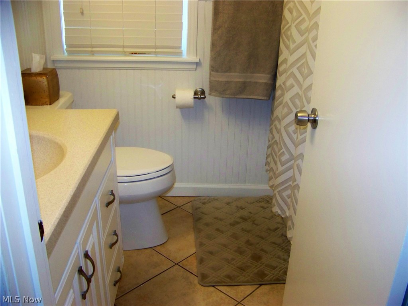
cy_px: 153
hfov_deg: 51.4
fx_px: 424
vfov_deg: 39.7
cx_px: 204
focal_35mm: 36
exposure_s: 1/30
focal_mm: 5.85
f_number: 2.8
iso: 200
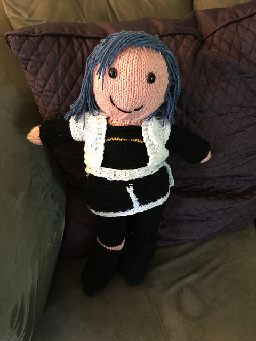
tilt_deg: -46.6
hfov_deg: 48.2
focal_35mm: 29
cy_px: 170
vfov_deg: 61.7
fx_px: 286
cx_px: 128
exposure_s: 1/15
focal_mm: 4.15
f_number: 2.2
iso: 200
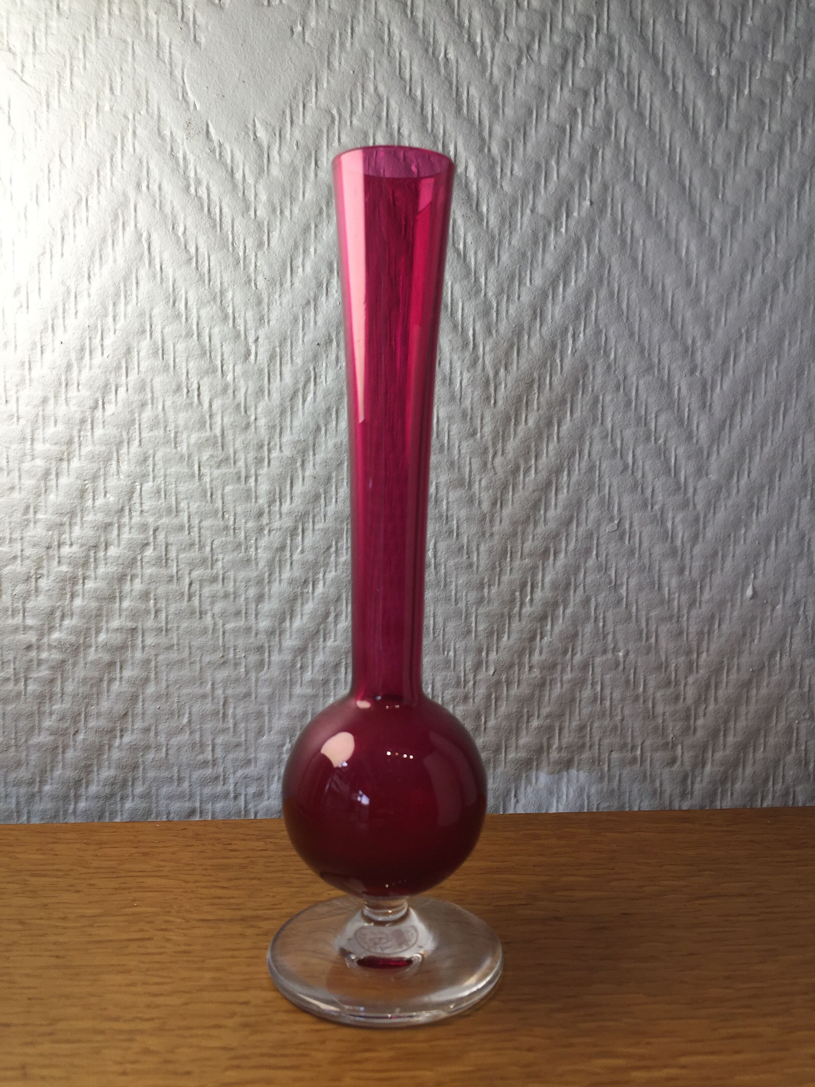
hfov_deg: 48.2
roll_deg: -0.2
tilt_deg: -6.2
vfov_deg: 61.7
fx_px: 910
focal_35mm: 29
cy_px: 544
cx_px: 408
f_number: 2.2
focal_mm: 4.15
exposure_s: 1/350
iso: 32
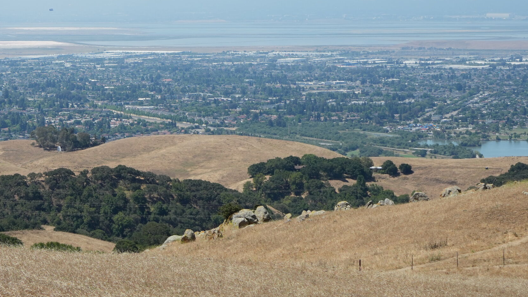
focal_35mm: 136
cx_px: 124
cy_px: 59
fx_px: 1904
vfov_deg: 8.9
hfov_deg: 15.7
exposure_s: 1/2500
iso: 320
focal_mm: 50
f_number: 4.5
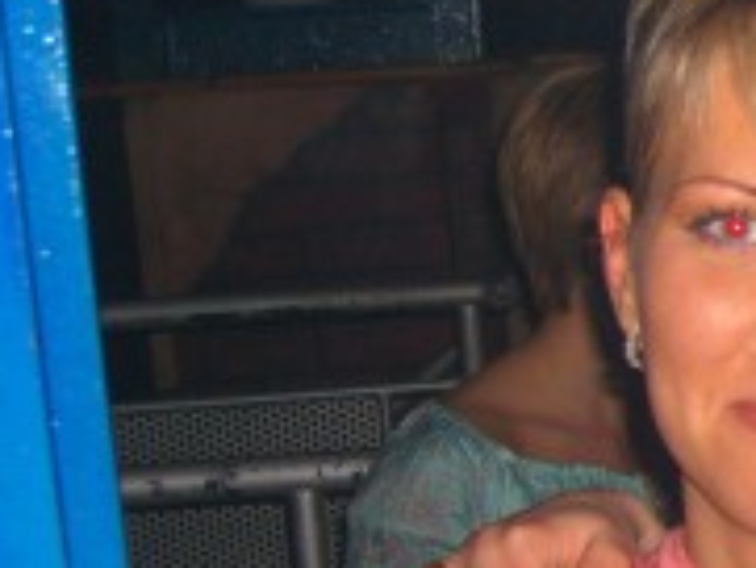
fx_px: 2754
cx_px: 1215
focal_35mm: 126
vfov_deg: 11.7
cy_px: 543
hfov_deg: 14.3
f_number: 2.8
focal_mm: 7.9
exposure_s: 1/60
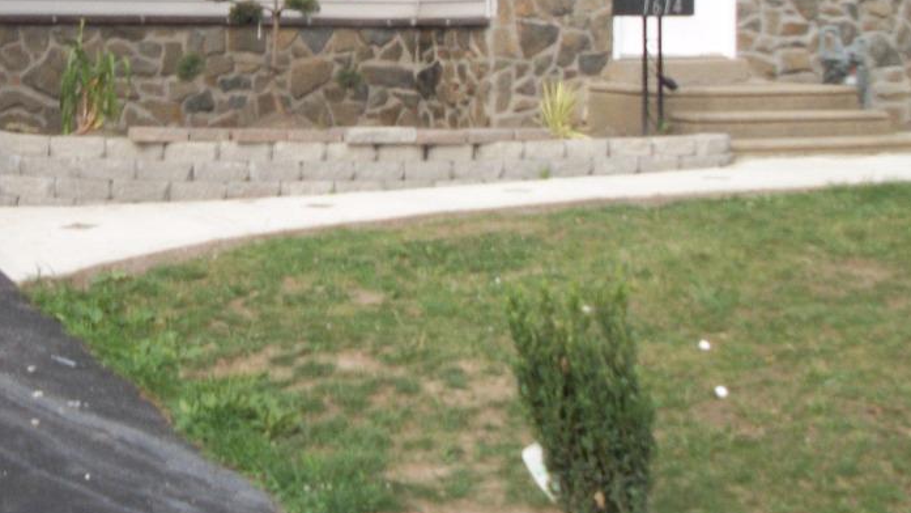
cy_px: 4
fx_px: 1739
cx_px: 229
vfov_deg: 16.4
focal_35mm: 72
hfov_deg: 28.9
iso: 80
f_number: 8.8
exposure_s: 1/60
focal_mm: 5.7
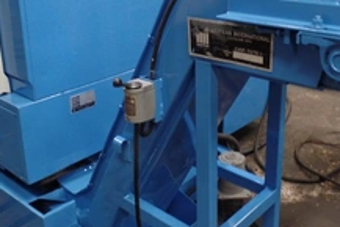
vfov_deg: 30.0
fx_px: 416
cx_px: 185
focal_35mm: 44
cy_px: 53
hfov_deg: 44.4
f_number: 2.8
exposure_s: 1/30
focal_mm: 4.1
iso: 320
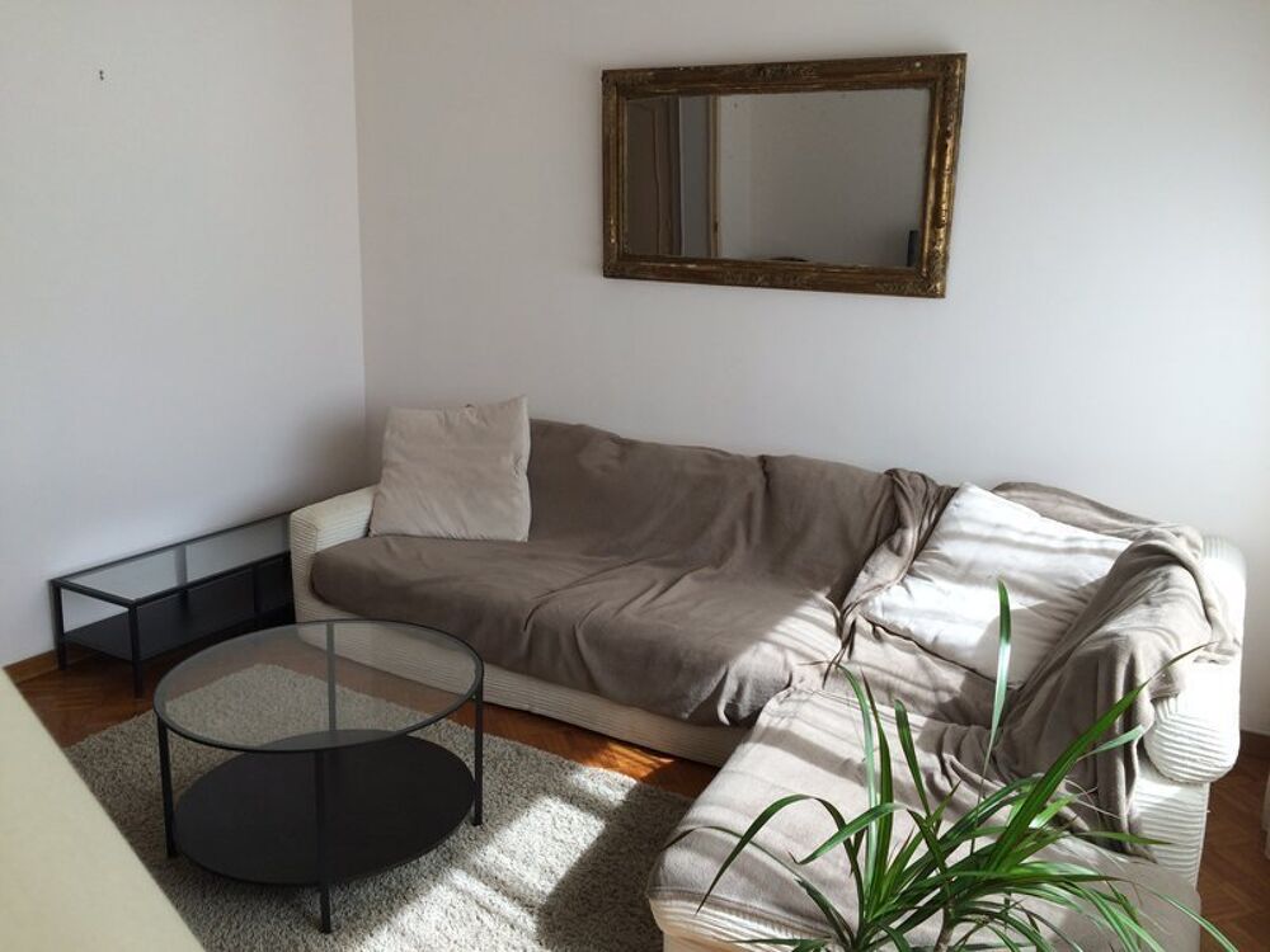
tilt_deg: -10.1
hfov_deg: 61.7
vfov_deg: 48.2
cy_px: 476
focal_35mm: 29
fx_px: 1064
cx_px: 635
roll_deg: -1.9
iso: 32
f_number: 2.2
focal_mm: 4.15
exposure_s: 1/391
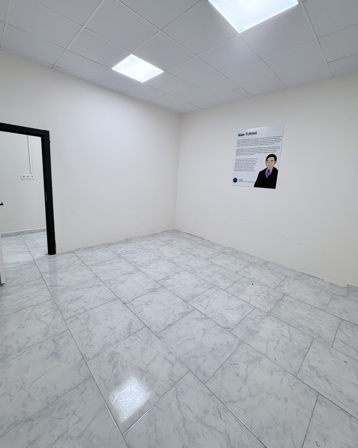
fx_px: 199
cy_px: 210
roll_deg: -3.4
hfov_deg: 84.0
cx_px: 175
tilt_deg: -10.6
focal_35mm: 15
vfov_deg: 96.7
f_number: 2.2
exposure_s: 1/100
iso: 125
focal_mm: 2.22
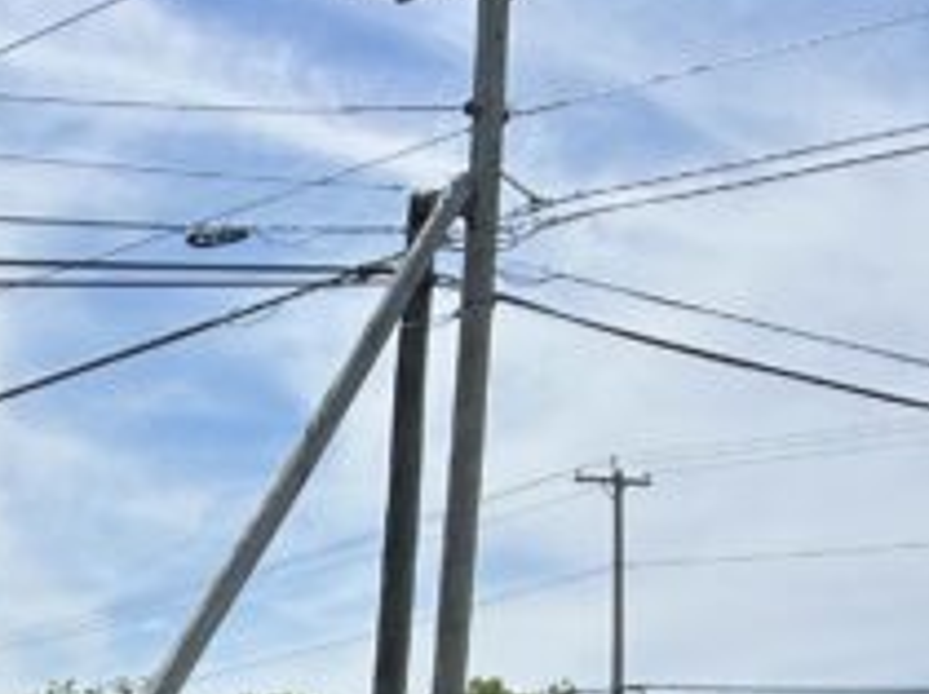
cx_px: -451
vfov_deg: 10.5
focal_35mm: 127
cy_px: 1454
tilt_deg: -10.4
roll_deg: -0.6
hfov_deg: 14.5
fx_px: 3404
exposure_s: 1/5319
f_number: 1.5
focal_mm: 5.7
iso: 50
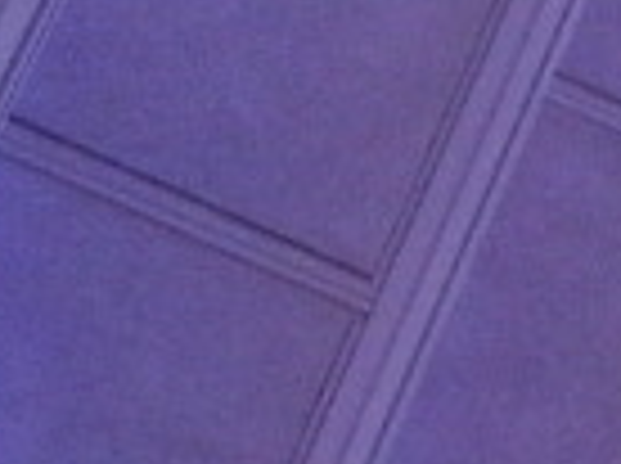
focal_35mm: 268
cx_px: 1084
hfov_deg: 7.2
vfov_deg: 5.4
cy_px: 969
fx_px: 4799
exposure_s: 1/8
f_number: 3.5
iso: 400
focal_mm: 6.3
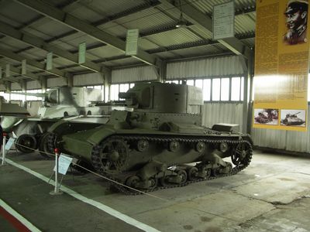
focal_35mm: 35
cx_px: 155
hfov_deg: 52.6
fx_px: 313
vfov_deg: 40.7
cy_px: 116
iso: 100
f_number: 2.8
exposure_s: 1/6
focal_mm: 9.1
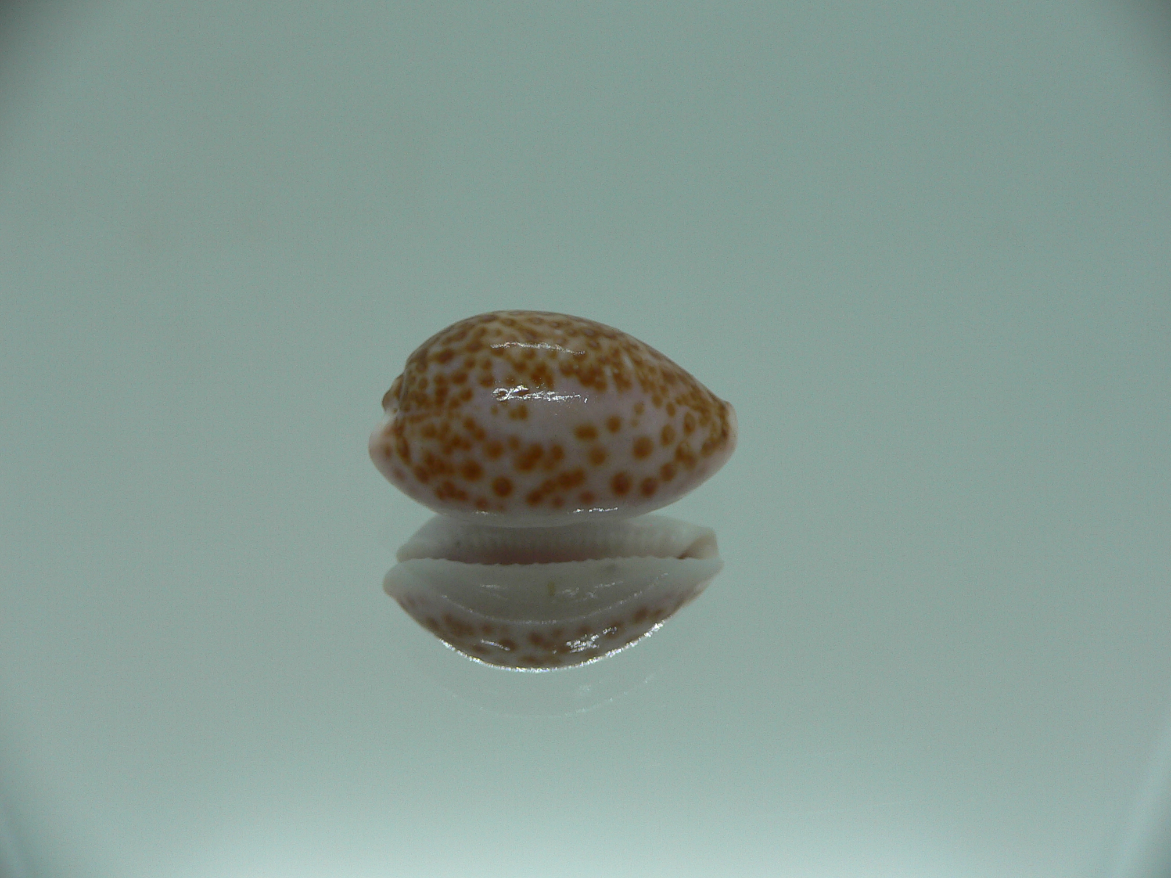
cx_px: 586
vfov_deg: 40.7
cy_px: 439
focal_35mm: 35
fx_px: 1184
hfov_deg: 52.6
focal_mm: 4.6
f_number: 2.8
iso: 80
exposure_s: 1/60
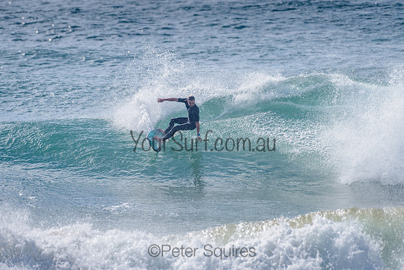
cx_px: 200
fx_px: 6871
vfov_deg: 2.2
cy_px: 105
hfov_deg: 3.4
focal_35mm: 612
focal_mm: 500
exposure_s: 1/2000
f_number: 5.6
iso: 90
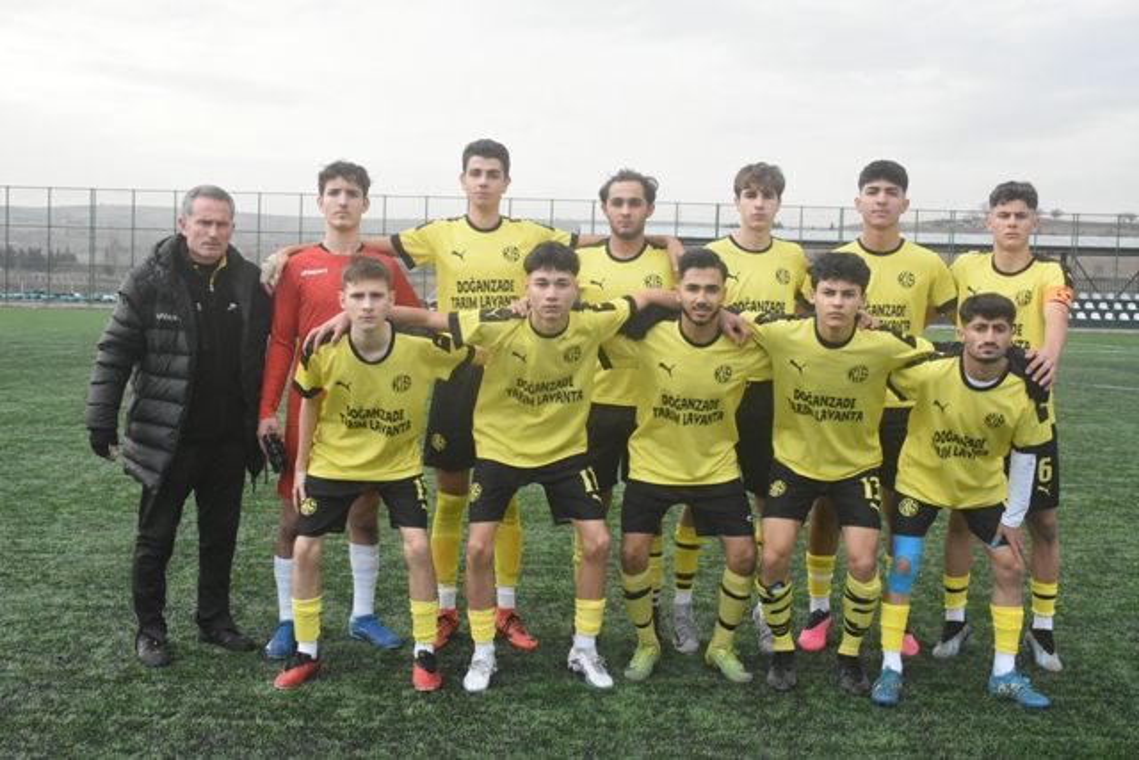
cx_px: 570
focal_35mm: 40
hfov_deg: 47.9
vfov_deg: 33.0
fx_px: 1282
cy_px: 380
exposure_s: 1/640
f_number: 13
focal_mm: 27
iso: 5000
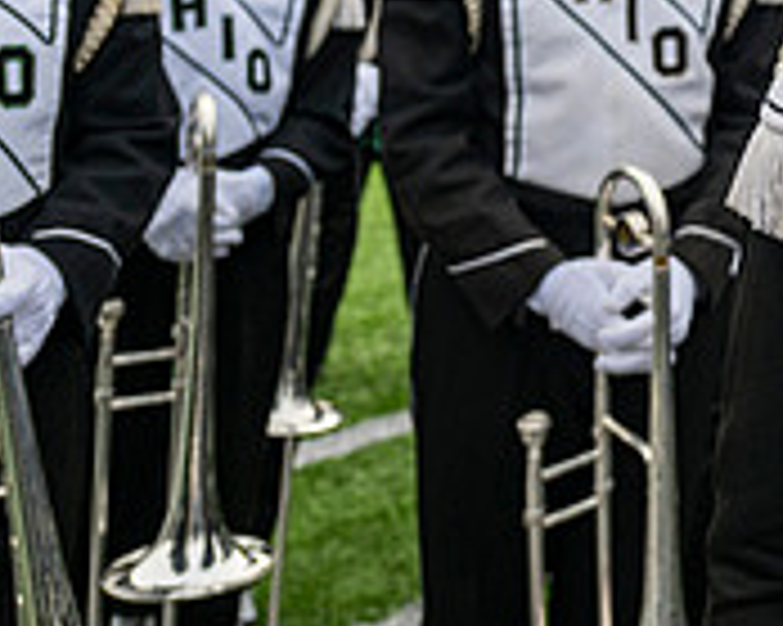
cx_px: 1080
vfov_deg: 19.0
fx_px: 1737
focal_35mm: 75
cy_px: -178
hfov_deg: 22.2
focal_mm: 24
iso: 200
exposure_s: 1/500
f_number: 2.8
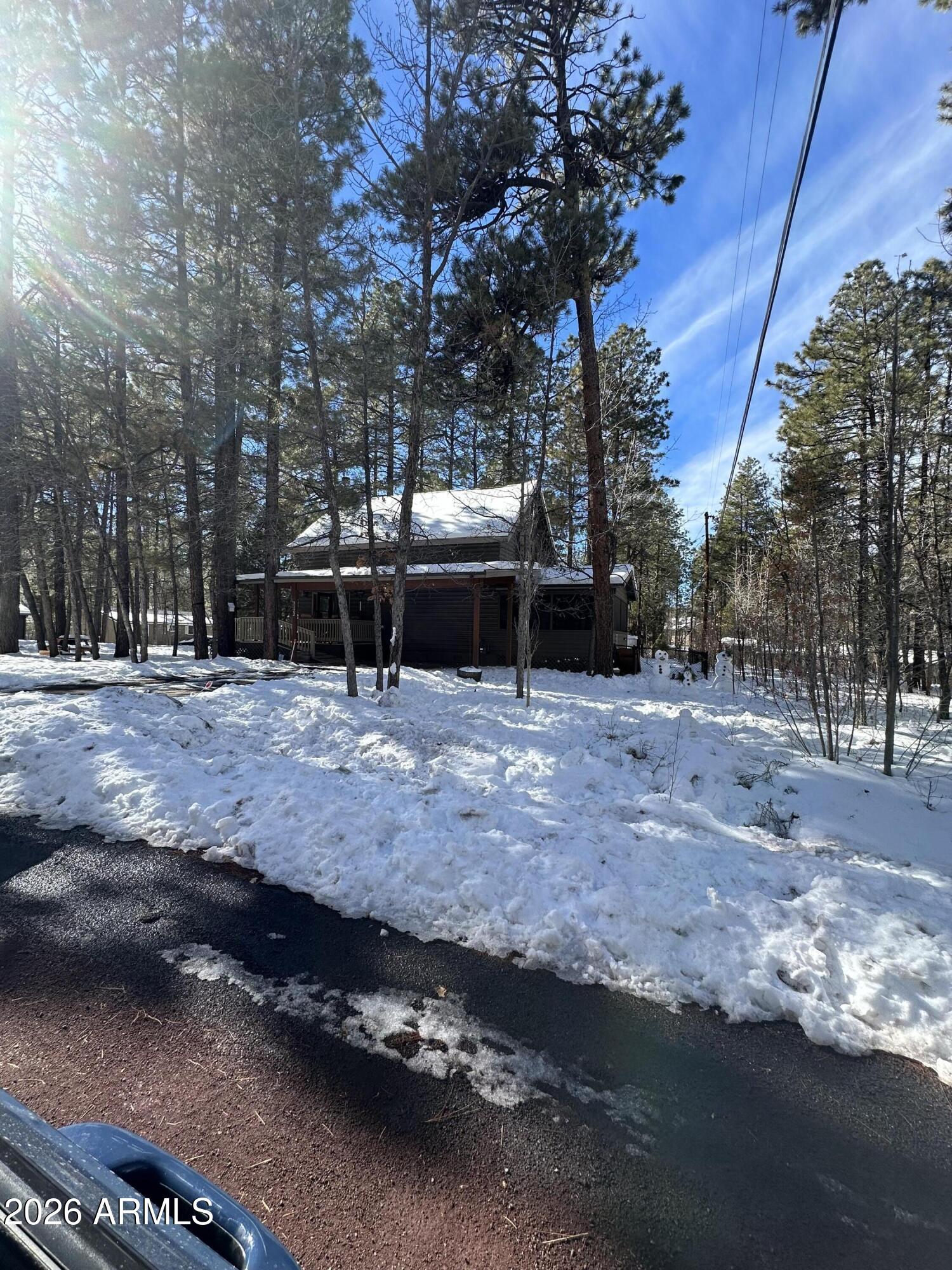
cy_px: 635
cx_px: 476
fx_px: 513
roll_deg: -2.4
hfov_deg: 85.7
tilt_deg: +0.2
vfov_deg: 102.1
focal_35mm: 14
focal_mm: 2.22
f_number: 2.2
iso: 40
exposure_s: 1/895
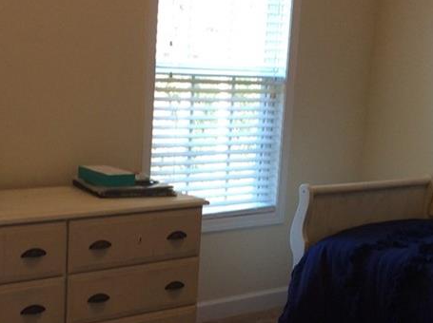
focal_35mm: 72
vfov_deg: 20.3
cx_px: 226
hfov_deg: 27.1
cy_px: 224
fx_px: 899
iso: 50
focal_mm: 3.3
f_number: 2.4
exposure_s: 1/24
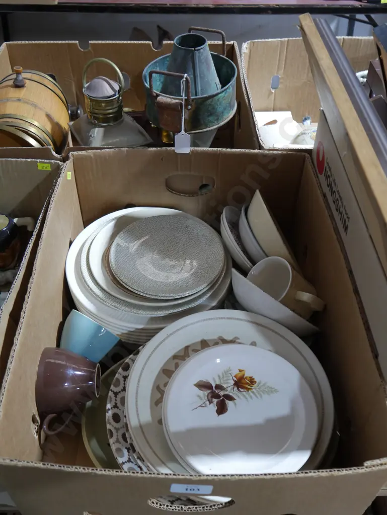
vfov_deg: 53.9
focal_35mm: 34
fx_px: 506
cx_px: 194
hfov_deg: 41.8
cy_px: 258
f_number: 4
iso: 1250
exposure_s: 1/60
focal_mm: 17
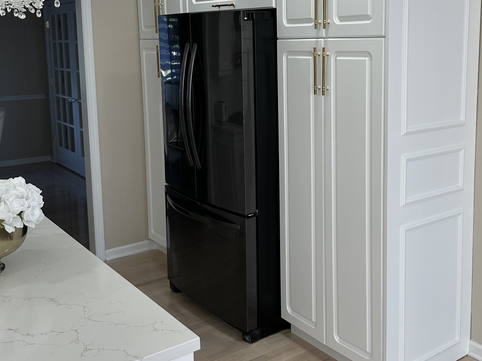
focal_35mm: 41
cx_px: 305
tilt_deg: -7.3
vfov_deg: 34.9
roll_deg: -0.2
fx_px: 571
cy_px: 126
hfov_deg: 45.3
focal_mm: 6.86
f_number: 1.78
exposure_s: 1/239
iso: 64
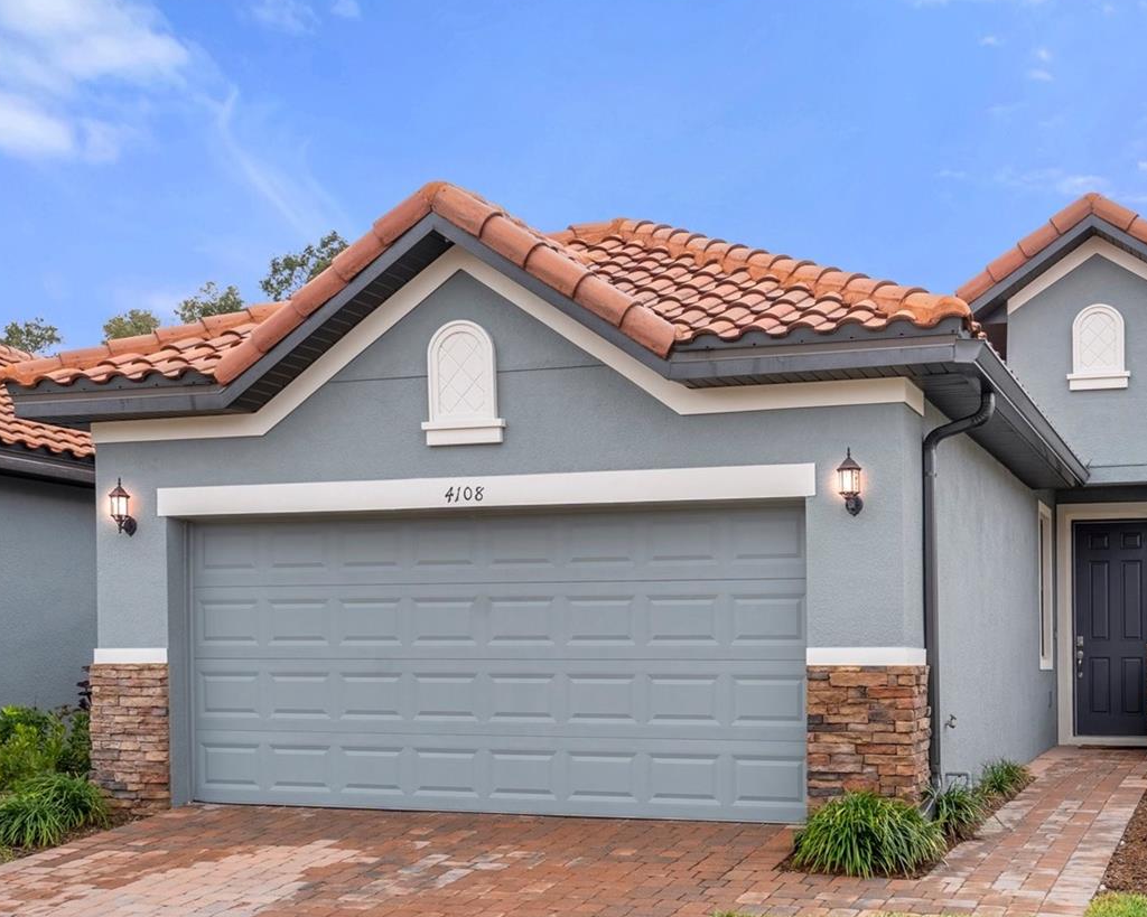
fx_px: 1494
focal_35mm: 44
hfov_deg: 41.7
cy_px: 582
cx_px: 725
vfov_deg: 33.9
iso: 320
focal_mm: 30
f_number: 8
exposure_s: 1/160
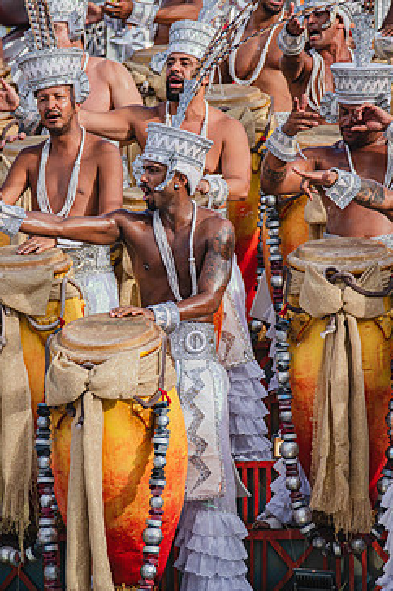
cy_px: 273
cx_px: 176
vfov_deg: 7.6
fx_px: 4462
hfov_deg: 5.0
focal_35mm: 272
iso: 400
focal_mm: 220
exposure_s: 1/1600
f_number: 5.6
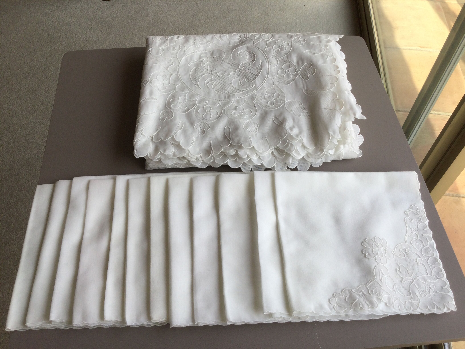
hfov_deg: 58.4
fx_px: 416
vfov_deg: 45.4
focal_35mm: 31
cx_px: 232
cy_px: 174
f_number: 2.4
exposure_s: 1/176
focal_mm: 3.3
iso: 25
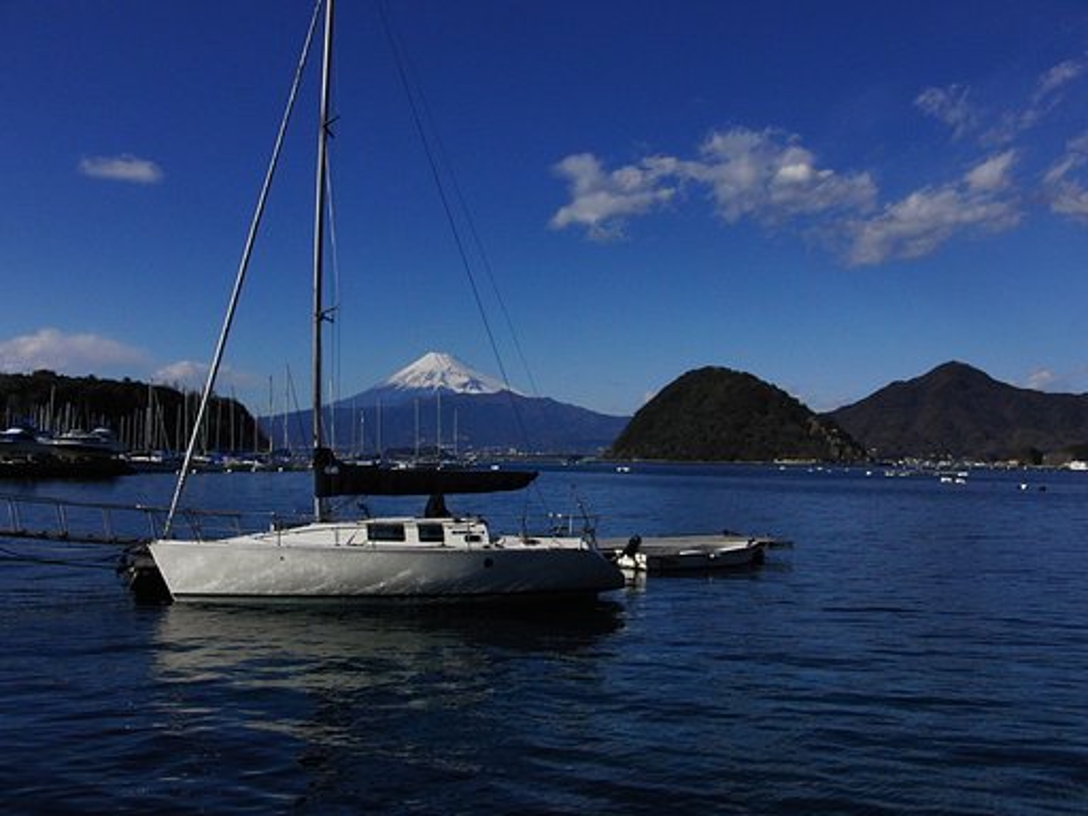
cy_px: 408
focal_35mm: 37
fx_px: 1163
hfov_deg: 50.1
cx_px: 544
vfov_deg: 38.7
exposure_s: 1/1000
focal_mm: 6.42
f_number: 8.5
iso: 100
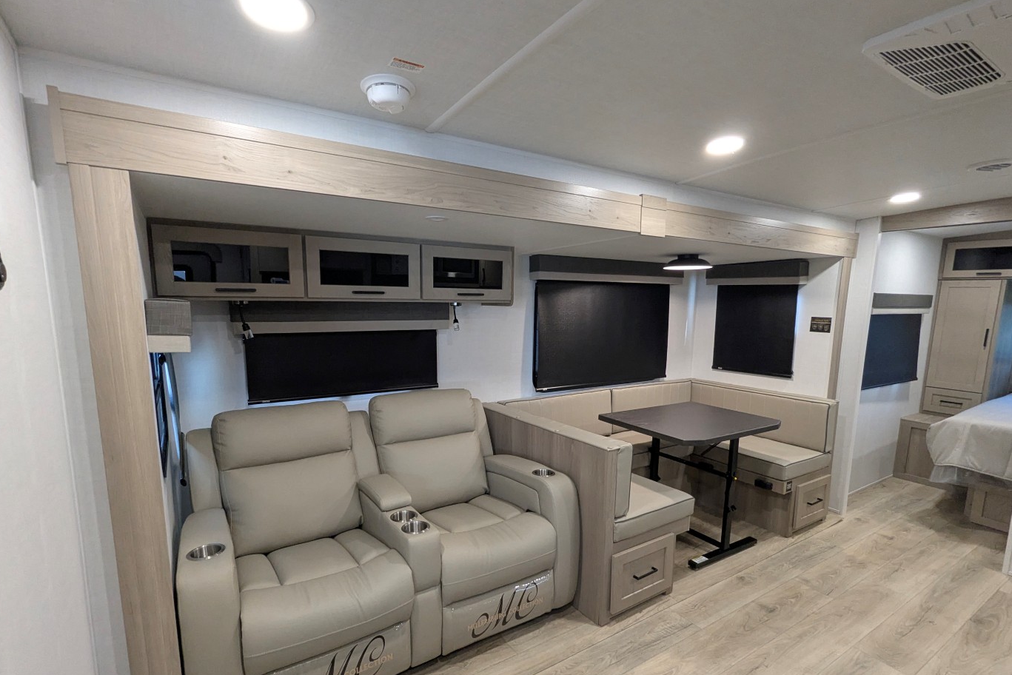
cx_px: 499
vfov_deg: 70.3
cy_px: 374
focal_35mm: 17
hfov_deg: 93.3
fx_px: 478
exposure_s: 1/79.5
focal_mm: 2.35
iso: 346
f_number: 2.2
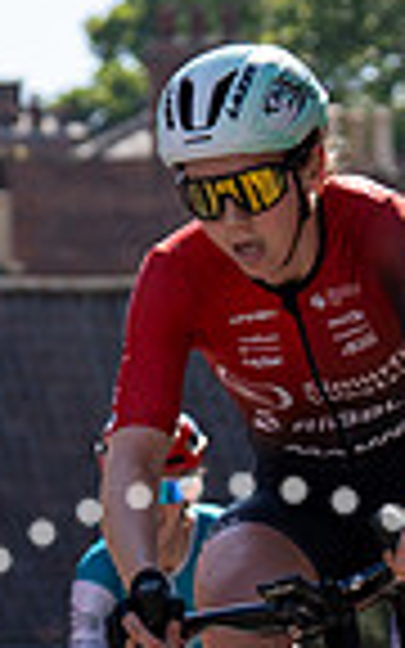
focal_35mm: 366
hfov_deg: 3.6
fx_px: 6464
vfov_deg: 5.7
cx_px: 327
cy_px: 587
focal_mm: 70
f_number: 3.5
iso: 100
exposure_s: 1/1000
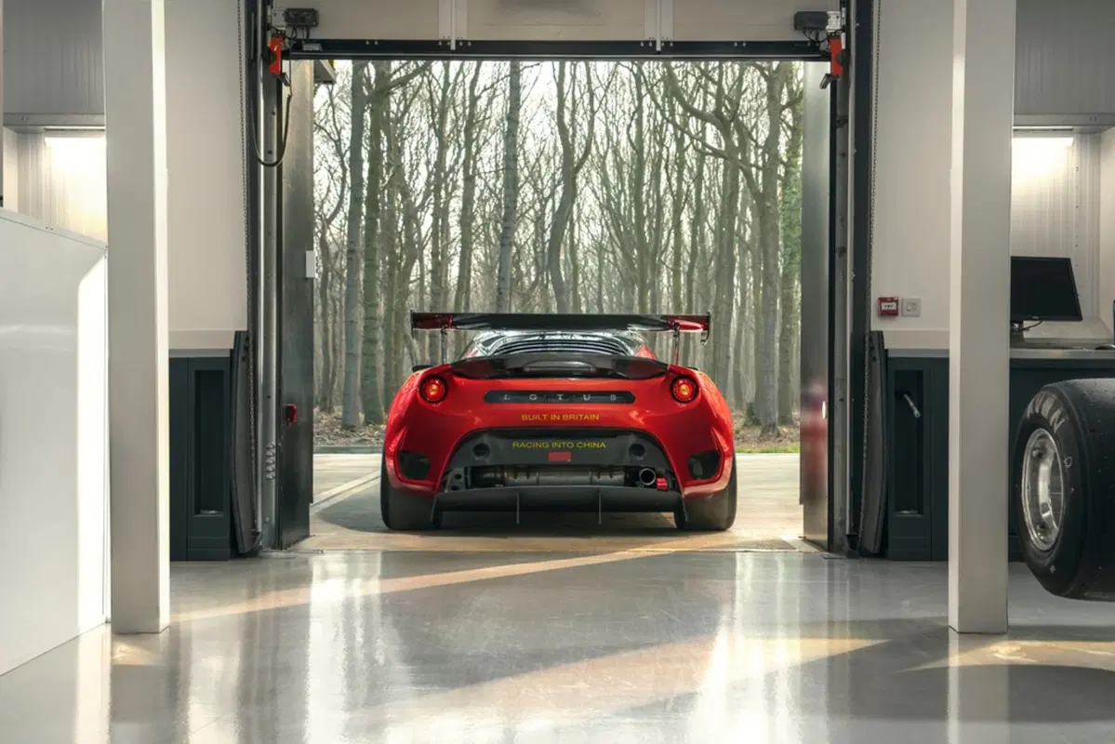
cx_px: 558
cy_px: 372
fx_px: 1425
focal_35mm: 46
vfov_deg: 29.3
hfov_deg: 42.7
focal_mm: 46
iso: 200
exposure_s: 1/80
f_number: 7.1
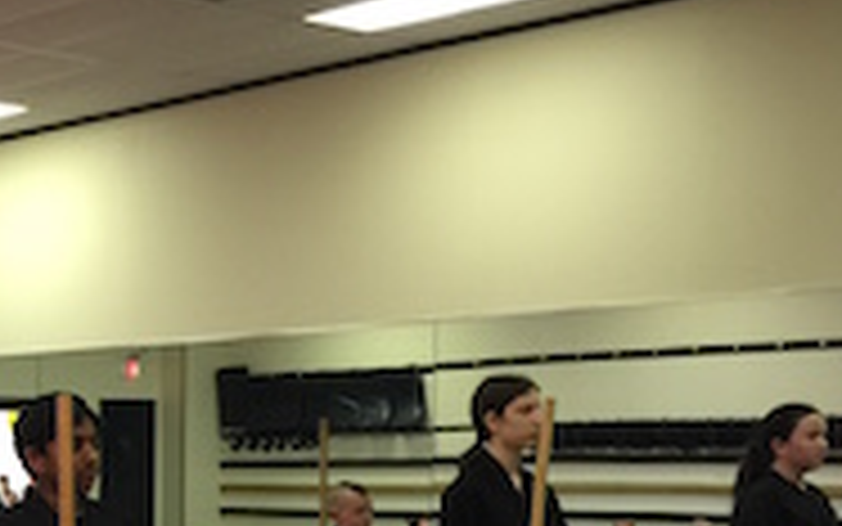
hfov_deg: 23.8
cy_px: 674
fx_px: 1813
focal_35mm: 79
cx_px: -167
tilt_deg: -6.3
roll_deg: -0.3
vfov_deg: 15.7
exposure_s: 1/15
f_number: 2.2
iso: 64
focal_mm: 4.15
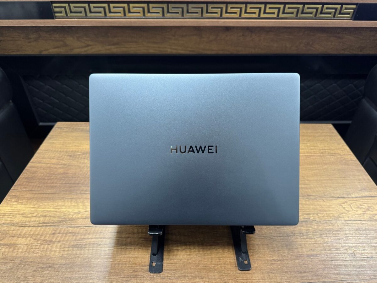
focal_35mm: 24
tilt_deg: -36.2
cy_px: 142
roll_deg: +0.4
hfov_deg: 71.6
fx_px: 261
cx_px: 188
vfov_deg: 56.8
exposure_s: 1/50
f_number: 1.78
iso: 320
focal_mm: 6.76
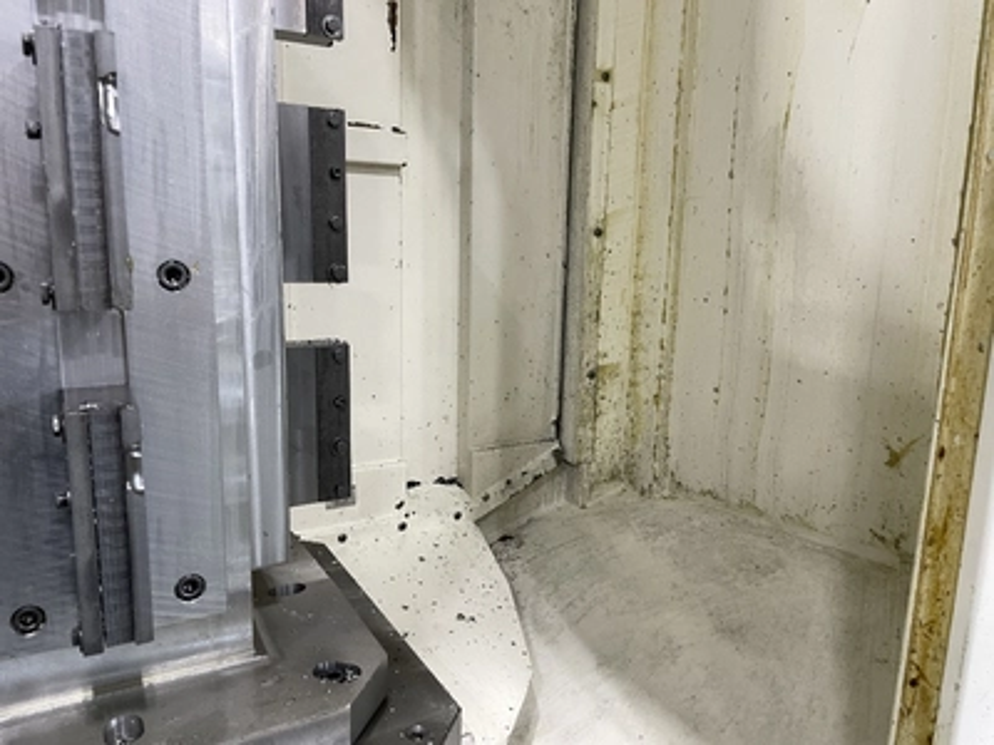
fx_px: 747
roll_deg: -1.4
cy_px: 372
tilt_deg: -10.7
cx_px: 497
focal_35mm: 26
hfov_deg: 67.3
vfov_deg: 53.1
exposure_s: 1/60
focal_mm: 4.2
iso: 100
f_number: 1.6
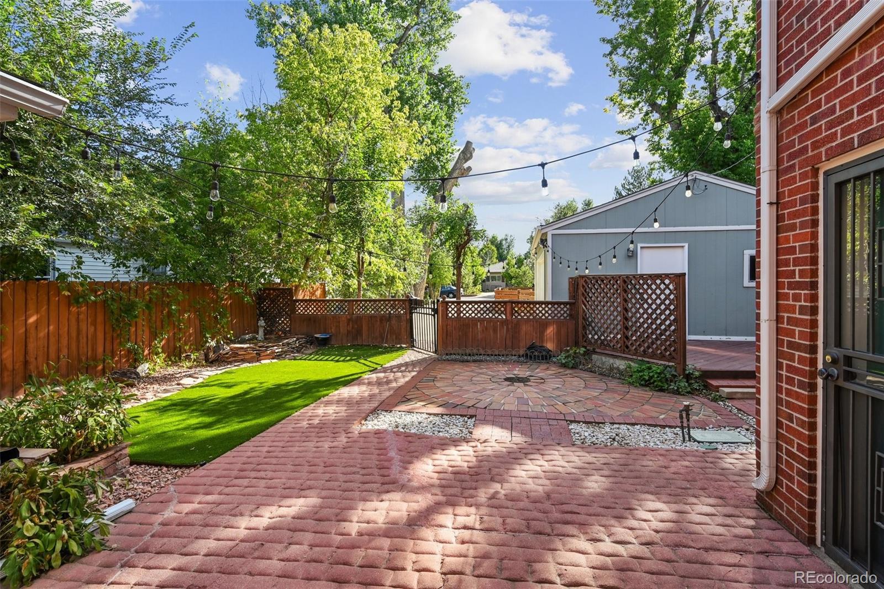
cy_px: 294
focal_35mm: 17
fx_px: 417
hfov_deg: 93.3
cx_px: 442
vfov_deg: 70.4
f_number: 10
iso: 400
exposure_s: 1/125
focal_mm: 17
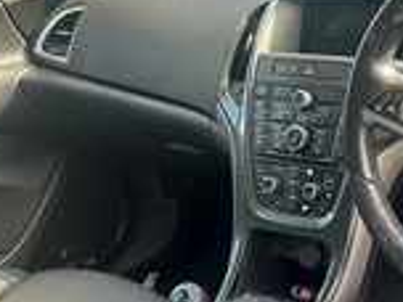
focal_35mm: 60
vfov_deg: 24.4
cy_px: 185
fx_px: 699
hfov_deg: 29.5
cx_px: 424
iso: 40
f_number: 1.5
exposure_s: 1/121
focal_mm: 5.7
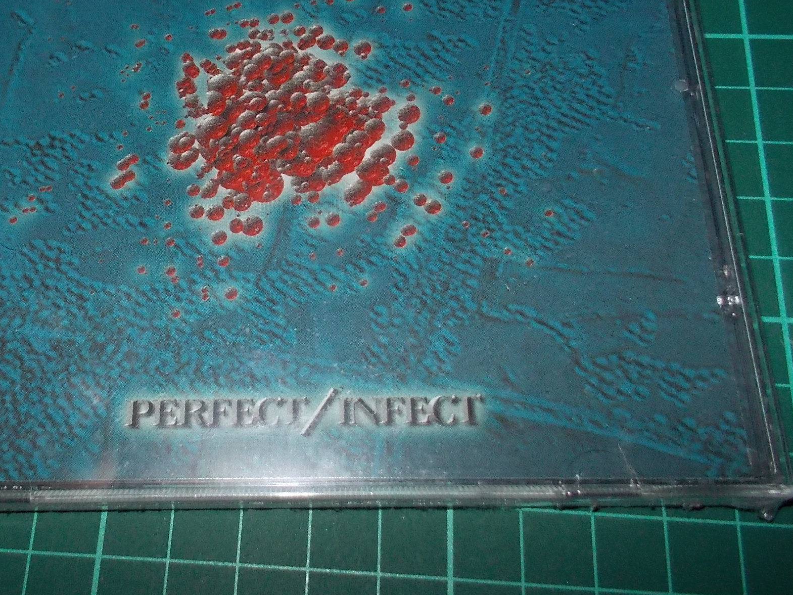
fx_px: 962
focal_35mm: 42
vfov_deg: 34.0
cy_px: 193
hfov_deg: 44.2
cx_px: 274
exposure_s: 1/30
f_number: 3.3
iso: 200
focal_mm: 4.1
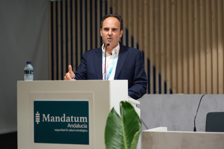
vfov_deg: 16.1
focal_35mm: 85
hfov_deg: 23.9
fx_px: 529
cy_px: 74
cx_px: 112
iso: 500
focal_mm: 85
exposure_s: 1/100
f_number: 1.8
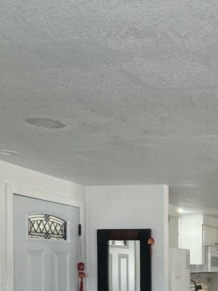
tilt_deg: -1.8
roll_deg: -0.5
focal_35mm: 60
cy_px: 277
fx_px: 504
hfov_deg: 21.0
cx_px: 319
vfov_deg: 30.4
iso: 125
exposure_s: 1/120
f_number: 2.2
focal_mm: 2.22
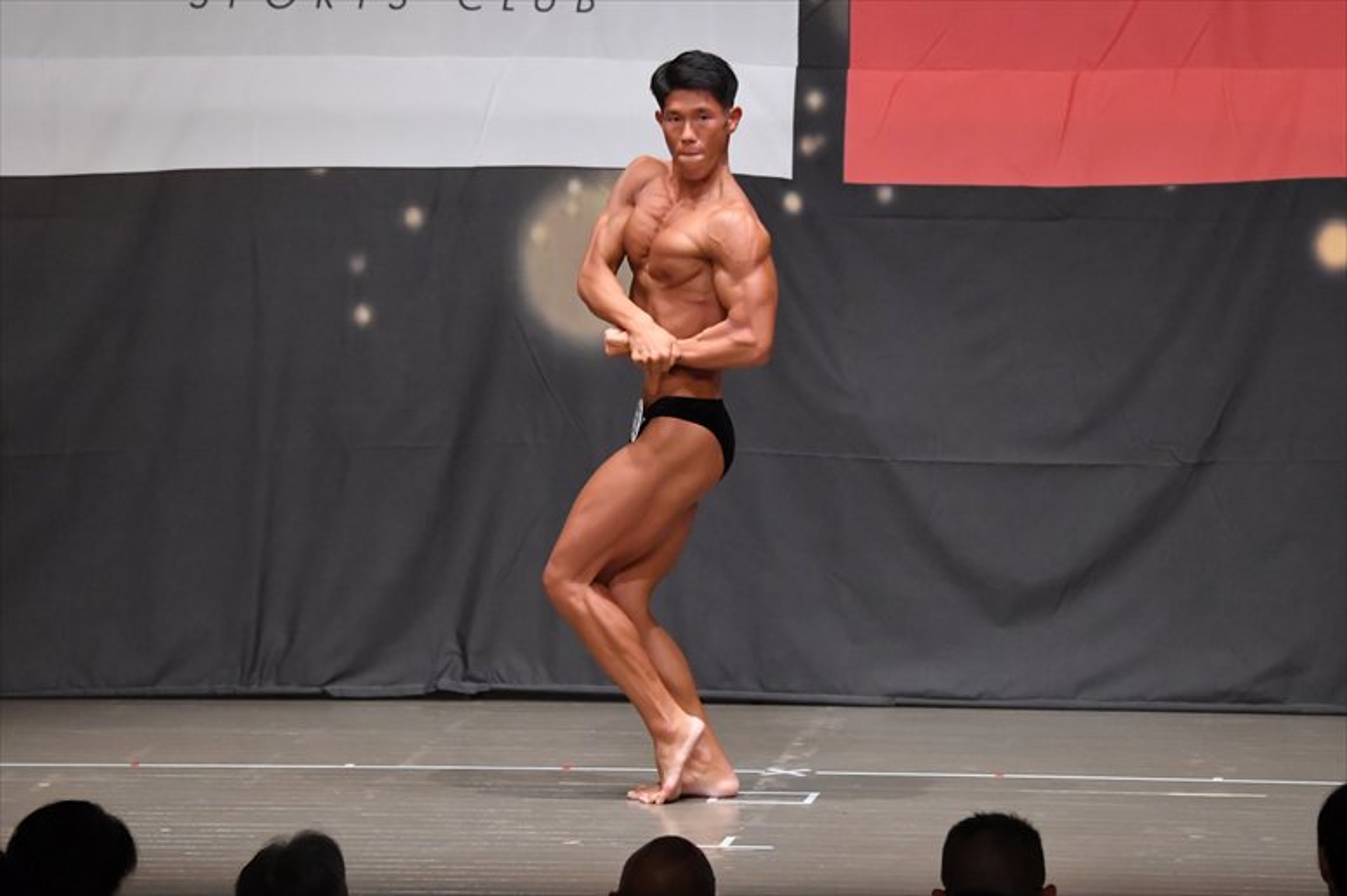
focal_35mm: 217
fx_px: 8116
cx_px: 674
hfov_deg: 9.5
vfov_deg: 6.3
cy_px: 448
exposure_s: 1/400
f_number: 5.6
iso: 6400
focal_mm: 145
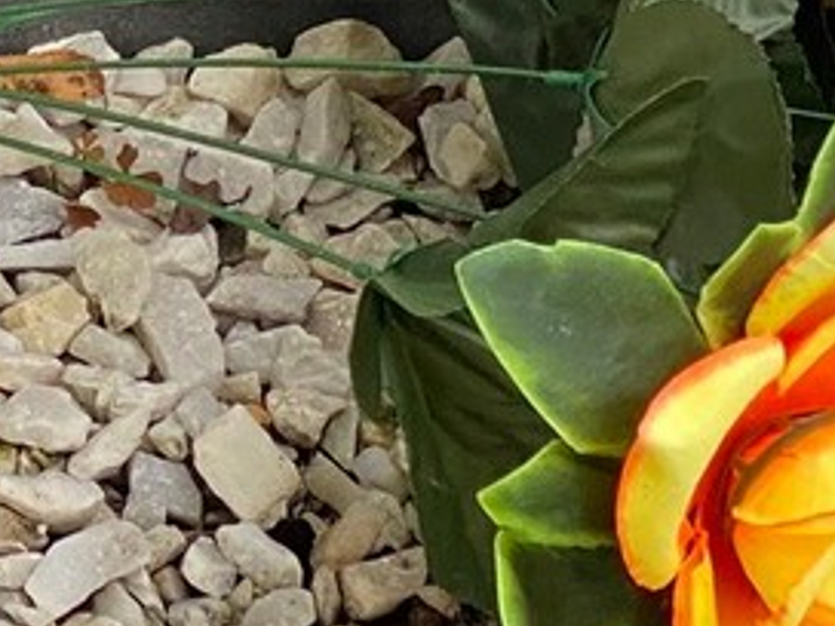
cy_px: -902
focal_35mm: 275
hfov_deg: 7.1
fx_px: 6633
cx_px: -485
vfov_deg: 5.2
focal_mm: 6
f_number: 2
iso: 64
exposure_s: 1/121
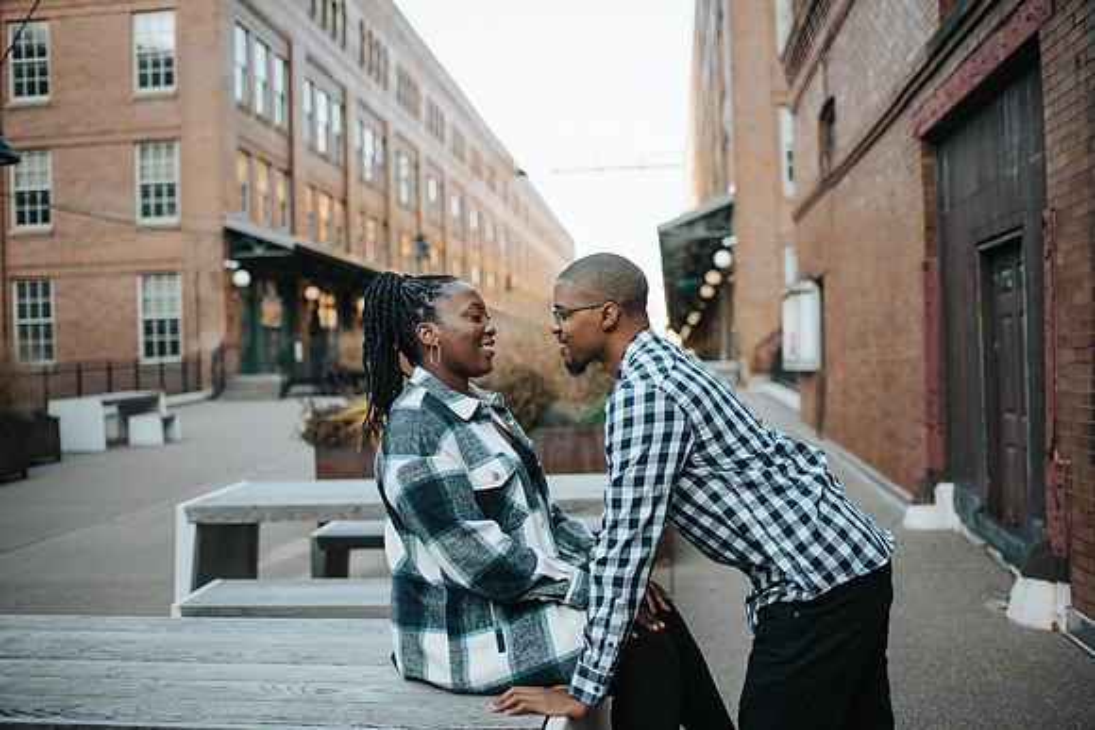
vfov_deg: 37.1
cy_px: 365
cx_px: 548
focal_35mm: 36
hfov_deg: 53.4
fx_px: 1088
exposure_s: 1/640
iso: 160
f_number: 1.8
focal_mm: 35
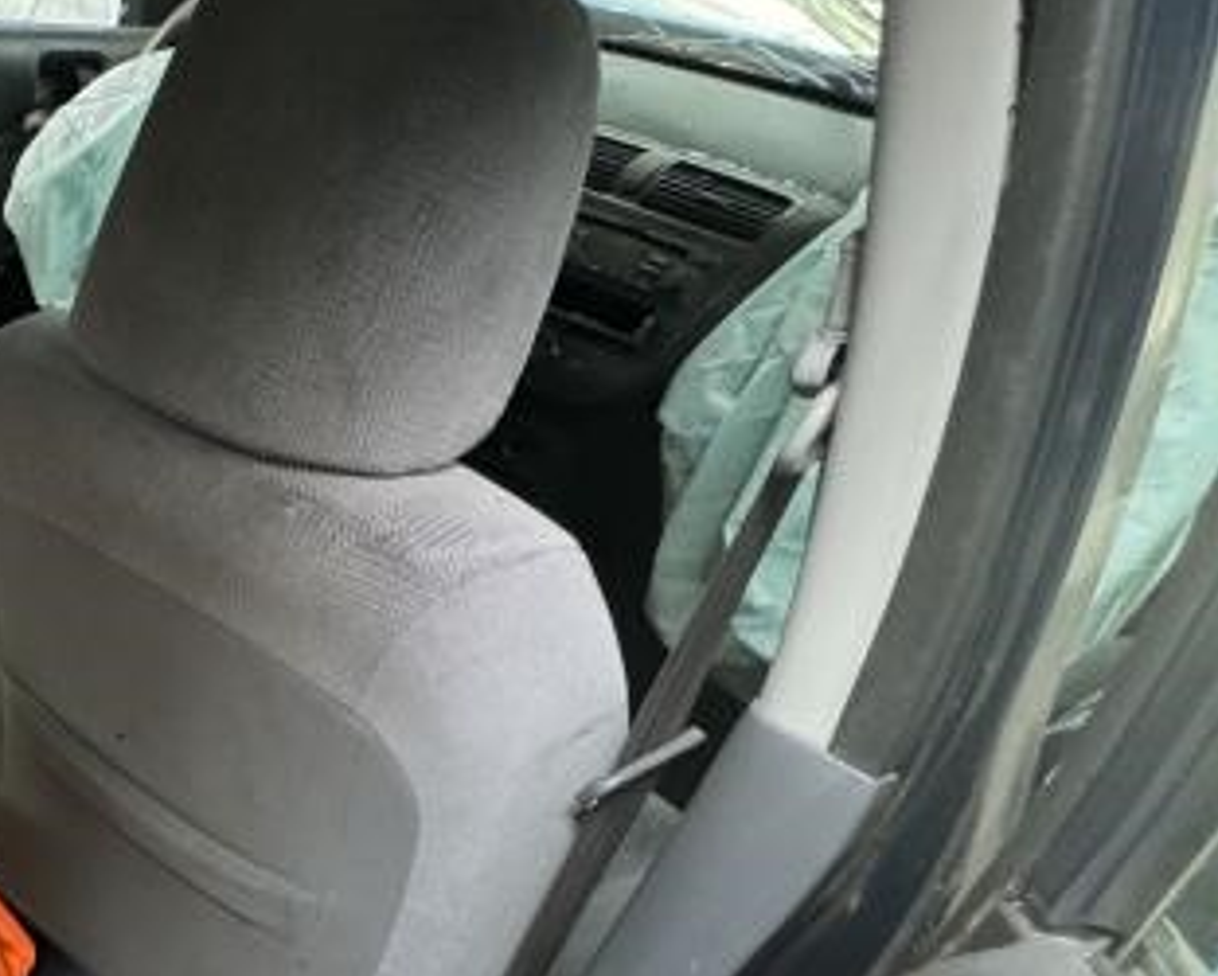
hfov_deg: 39.0
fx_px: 1262
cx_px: -215
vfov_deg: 37.8
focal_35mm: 35
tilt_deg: -50.0
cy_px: 968
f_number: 2.2
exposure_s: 1/60
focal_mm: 2.22
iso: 500
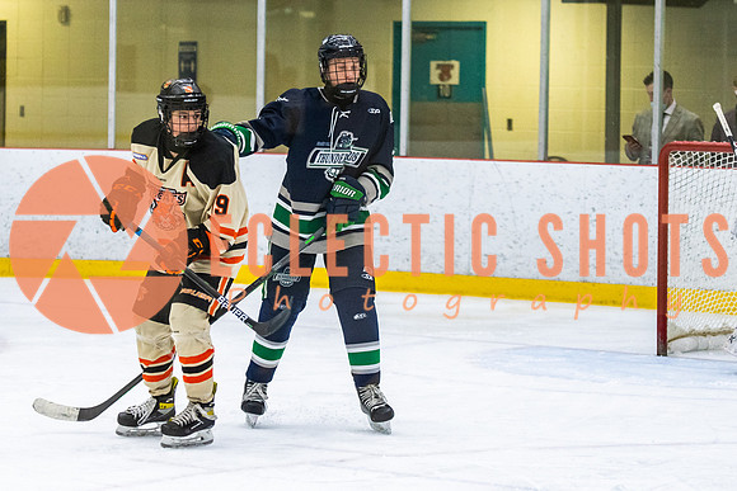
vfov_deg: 7.5
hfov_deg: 11.2
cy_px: 167
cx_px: 328
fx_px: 3758
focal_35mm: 184
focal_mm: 92
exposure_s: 1/640
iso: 1800
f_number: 2.8
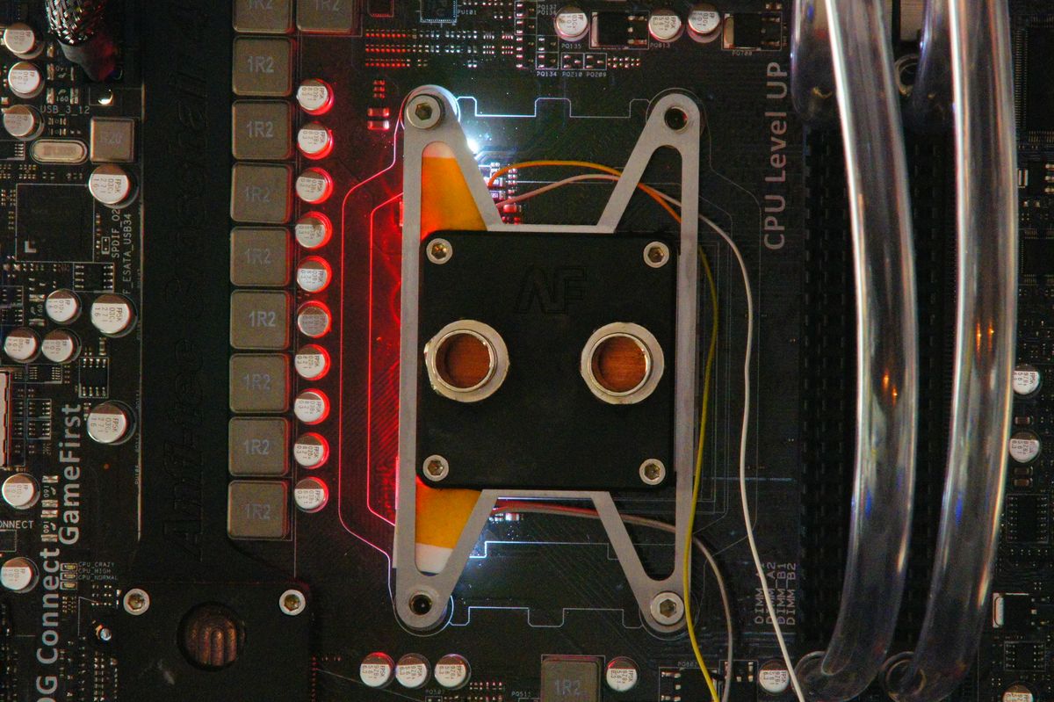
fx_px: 8779
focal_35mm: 300
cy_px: 351
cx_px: 527
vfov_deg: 4.6
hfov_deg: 6.9
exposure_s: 10
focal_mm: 200
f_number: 25
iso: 1600
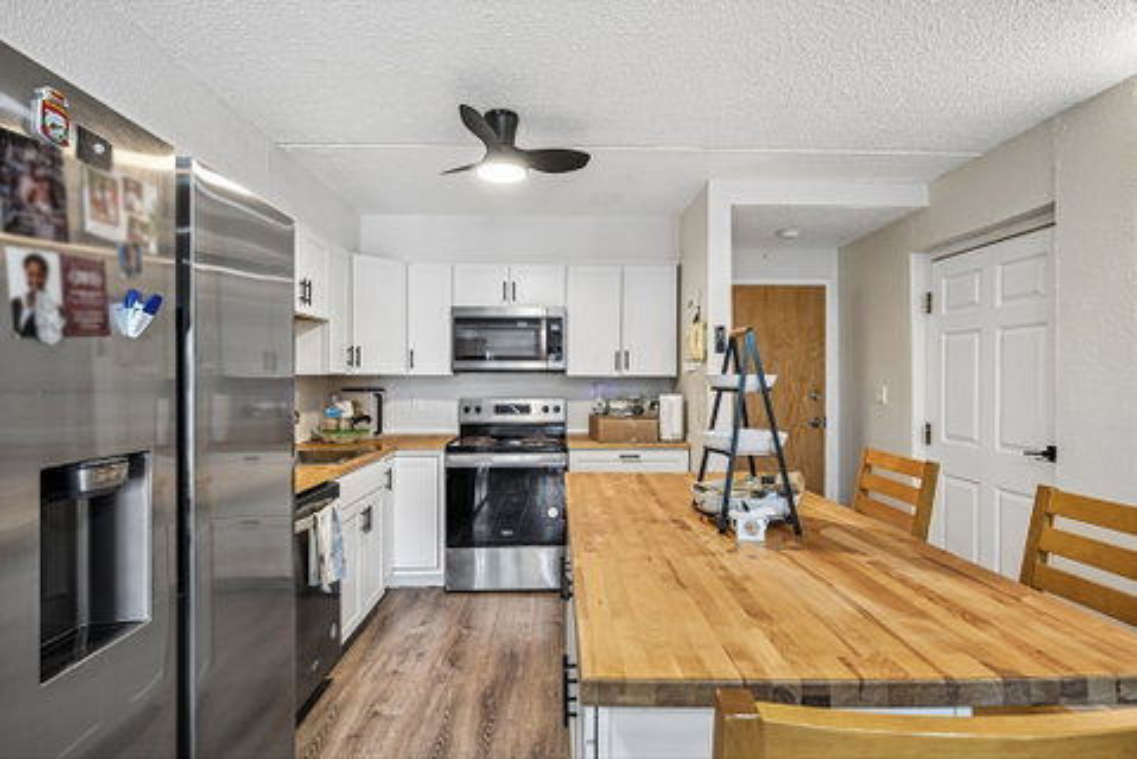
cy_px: 380
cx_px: 568
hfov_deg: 90.0
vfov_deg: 67.5
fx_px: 569
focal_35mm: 18
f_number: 8
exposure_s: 1/8
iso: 400
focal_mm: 18
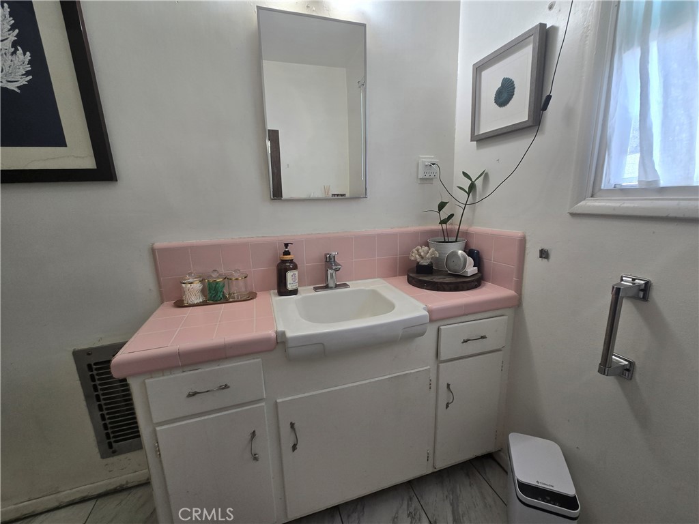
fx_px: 263
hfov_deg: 106.2
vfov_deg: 89.9
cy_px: 262
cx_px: 350
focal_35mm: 13
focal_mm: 2.2
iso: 50
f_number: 2.2
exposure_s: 1/60
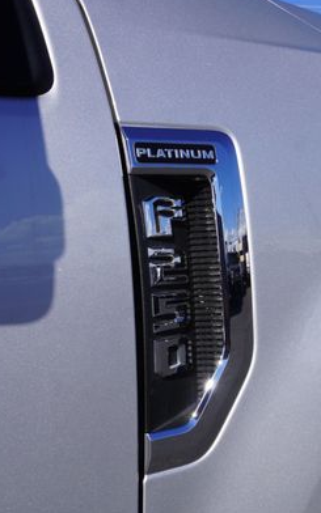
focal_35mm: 55
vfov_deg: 36.9
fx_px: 770
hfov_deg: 22.4
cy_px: 263
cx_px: 342
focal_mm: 22
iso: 100
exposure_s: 1/200
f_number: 10
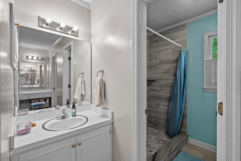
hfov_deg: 96.7
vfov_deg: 73.7
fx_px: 107
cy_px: 80
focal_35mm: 16
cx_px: 120
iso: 400
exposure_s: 1/3
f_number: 8
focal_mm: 16
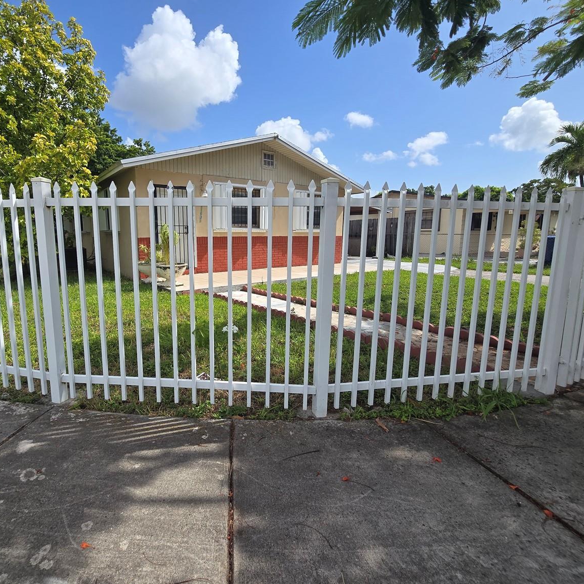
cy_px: 281
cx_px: 238
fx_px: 305
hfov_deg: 86.5
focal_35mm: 16
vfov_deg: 87.4
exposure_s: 1/2782
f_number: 2.2
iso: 50
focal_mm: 2.2
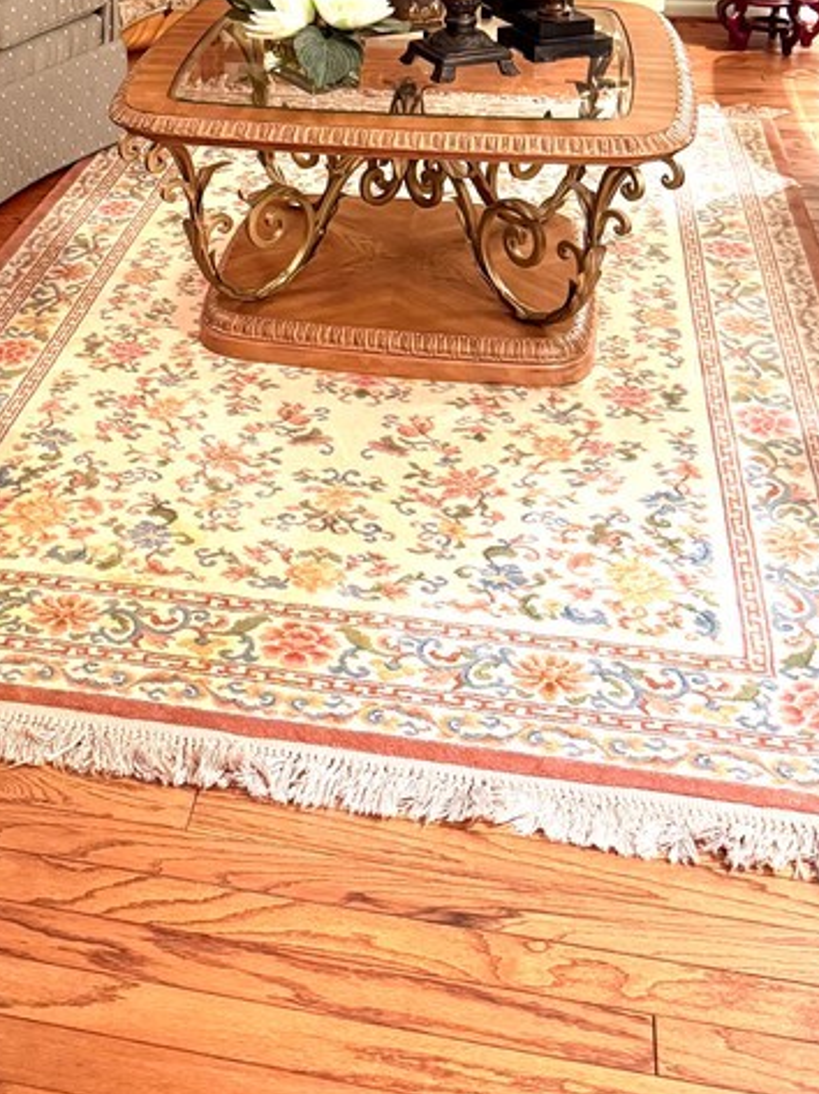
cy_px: 67
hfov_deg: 27.3
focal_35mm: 52
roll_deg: +2.5
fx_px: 1643
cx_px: 132
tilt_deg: -16.9
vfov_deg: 34.4
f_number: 1.78
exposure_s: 1/60
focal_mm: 6.76
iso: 500
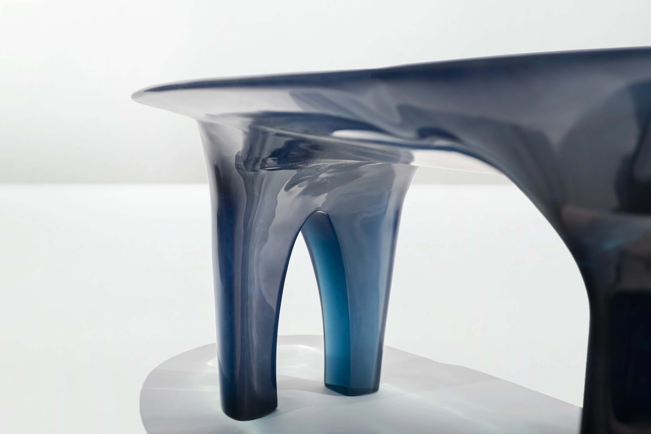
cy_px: 217
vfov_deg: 27.0
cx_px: 326
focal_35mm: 50
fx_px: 904
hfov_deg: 39.6
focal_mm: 50
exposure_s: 1/100
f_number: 6.3
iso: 100
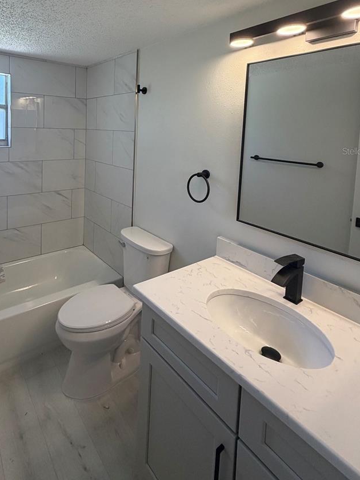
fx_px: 277
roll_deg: -2.7
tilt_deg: -4.5
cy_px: 151
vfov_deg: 78.4
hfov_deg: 64.6
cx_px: 126
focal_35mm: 20
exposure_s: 1/120
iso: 200
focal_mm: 2.22
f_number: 2.2
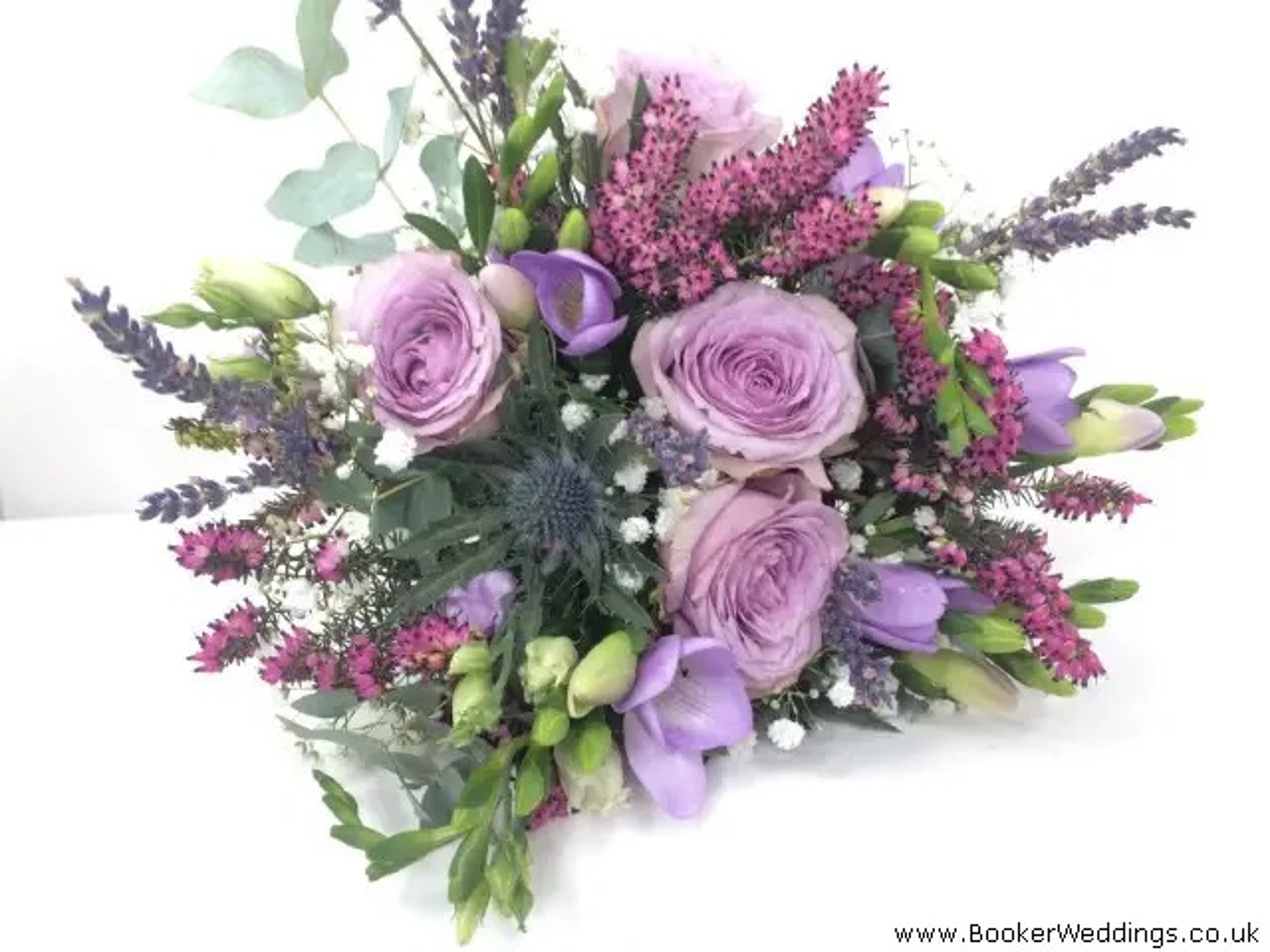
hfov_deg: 61.7
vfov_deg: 48.2
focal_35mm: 29
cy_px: 476
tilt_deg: -14.3
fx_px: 1064
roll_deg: +3.0
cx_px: 635
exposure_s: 1/100
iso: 50
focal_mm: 4.15
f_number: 2.2
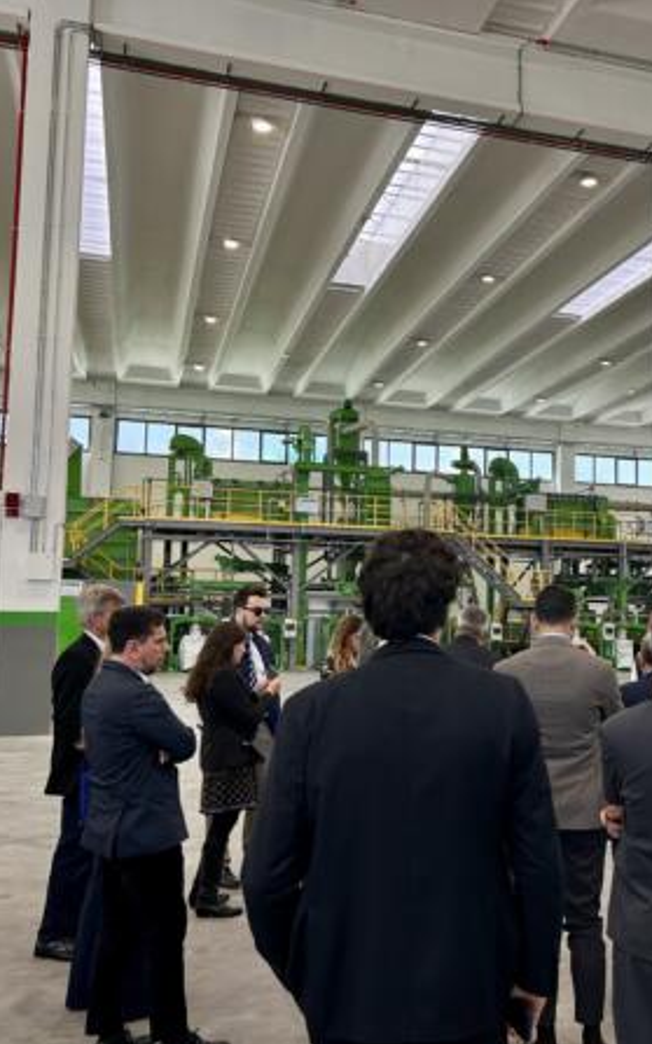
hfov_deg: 33.6
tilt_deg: +5.7
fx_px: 1053
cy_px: 523
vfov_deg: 52.8
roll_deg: +0.1
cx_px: 505
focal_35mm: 37
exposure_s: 1/214
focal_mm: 5.7
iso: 40
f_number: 1.5
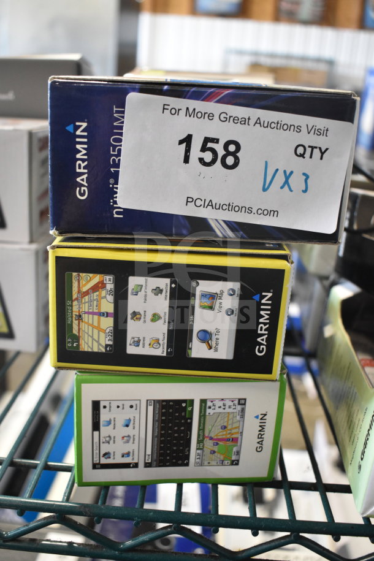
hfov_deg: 36.9
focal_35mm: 36
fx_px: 561
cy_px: 280
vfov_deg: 53.1
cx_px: 187
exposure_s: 1/40
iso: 1800
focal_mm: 24
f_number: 3.8
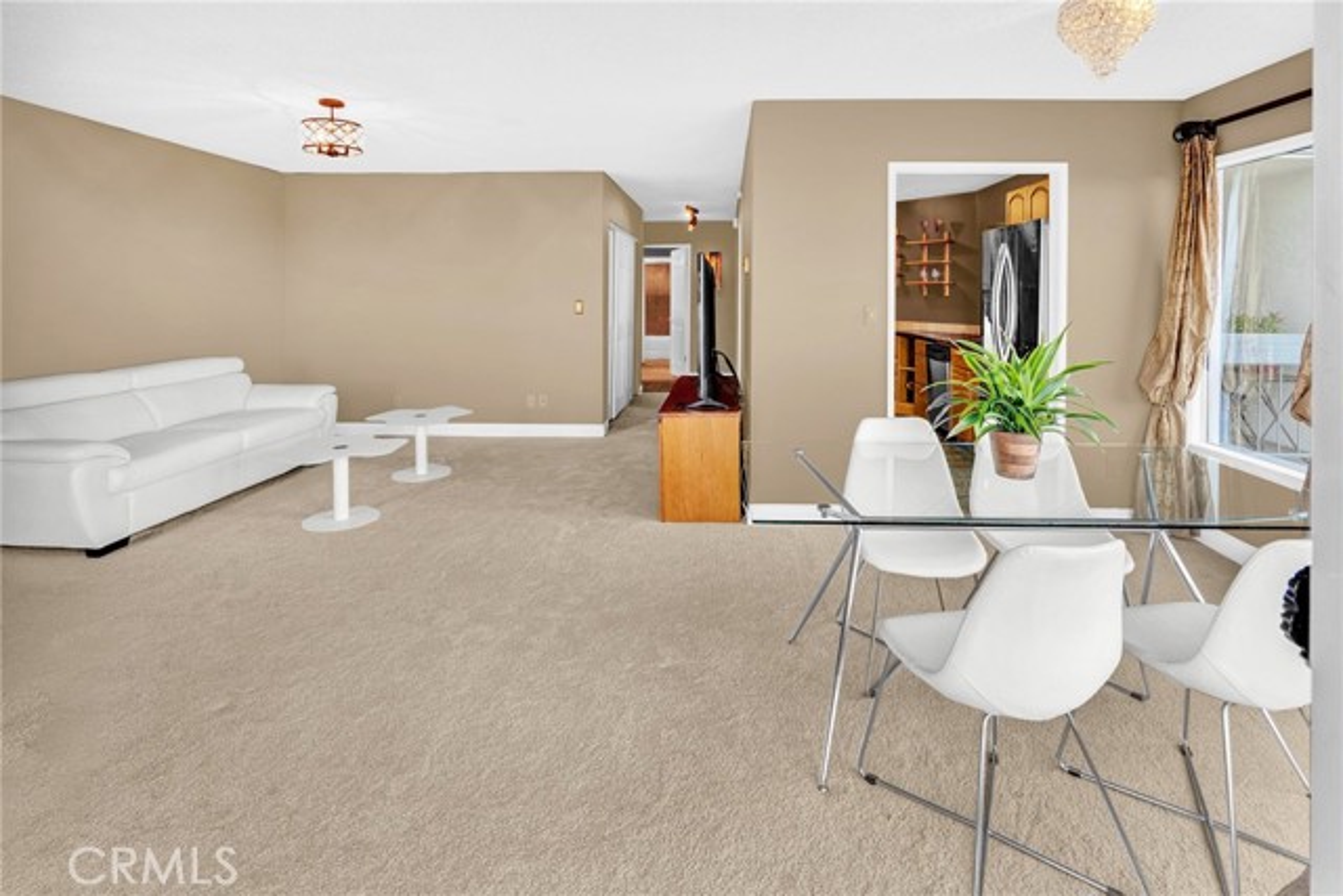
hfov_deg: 96.7
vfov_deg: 73.8
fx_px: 597
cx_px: 672
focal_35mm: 16
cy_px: 448
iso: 100
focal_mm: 16
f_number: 10
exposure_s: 1/3.33
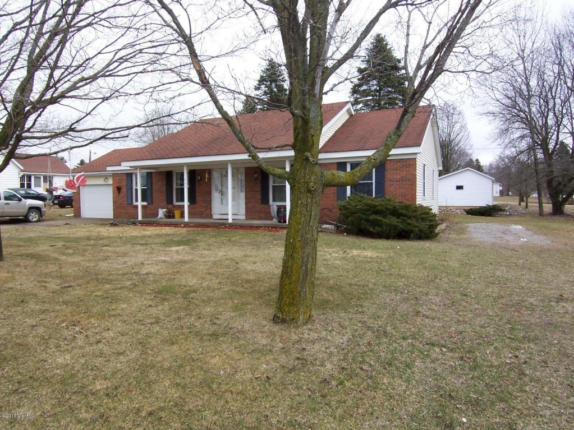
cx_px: 287
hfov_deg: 73.9
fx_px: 381
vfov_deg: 58.9
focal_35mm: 23
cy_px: 215
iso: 64
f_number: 5.6
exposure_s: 1/125
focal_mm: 3.8
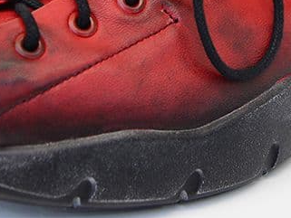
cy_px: -98
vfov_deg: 9.6
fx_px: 1270
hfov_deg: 13.1
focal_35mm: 151
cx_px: 197
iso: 640
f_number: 5.6
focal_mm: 42
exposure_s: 1/160
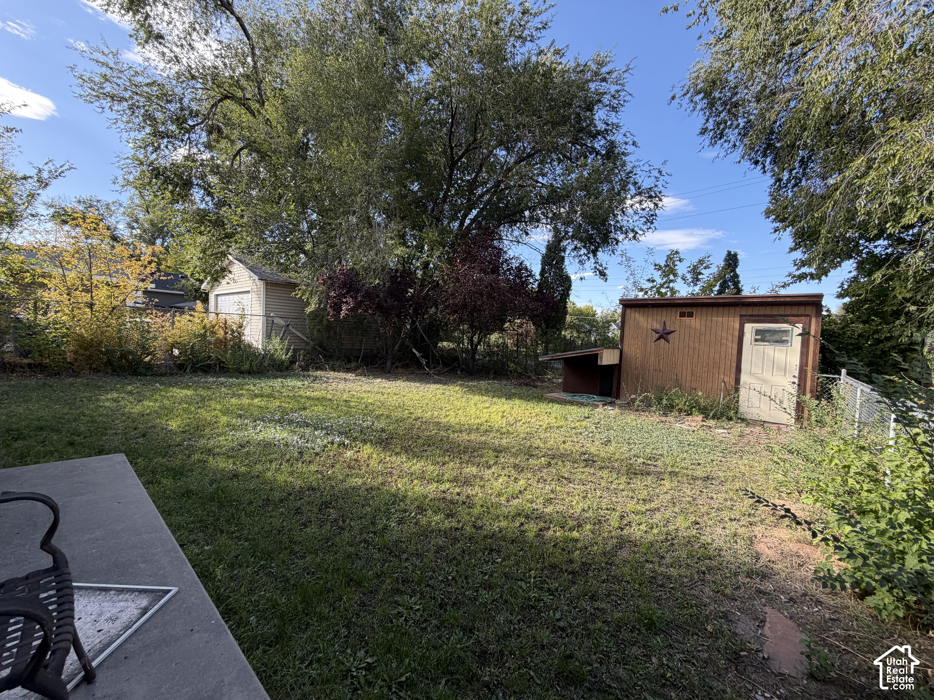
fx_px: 378
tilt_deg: +0.5
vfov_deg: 85.7
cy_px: 350
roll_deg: -1.7
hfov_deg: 102.1
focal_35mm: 14
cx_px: 467
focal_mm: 2.22
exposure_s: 1/274
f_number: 2.2
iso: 50
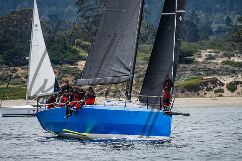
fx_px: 3695
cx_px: 115
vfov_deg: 2.5
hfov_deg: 3.8
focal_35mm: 550
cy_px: 73
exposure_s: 1/1600
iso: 500
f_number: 8
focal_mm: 400
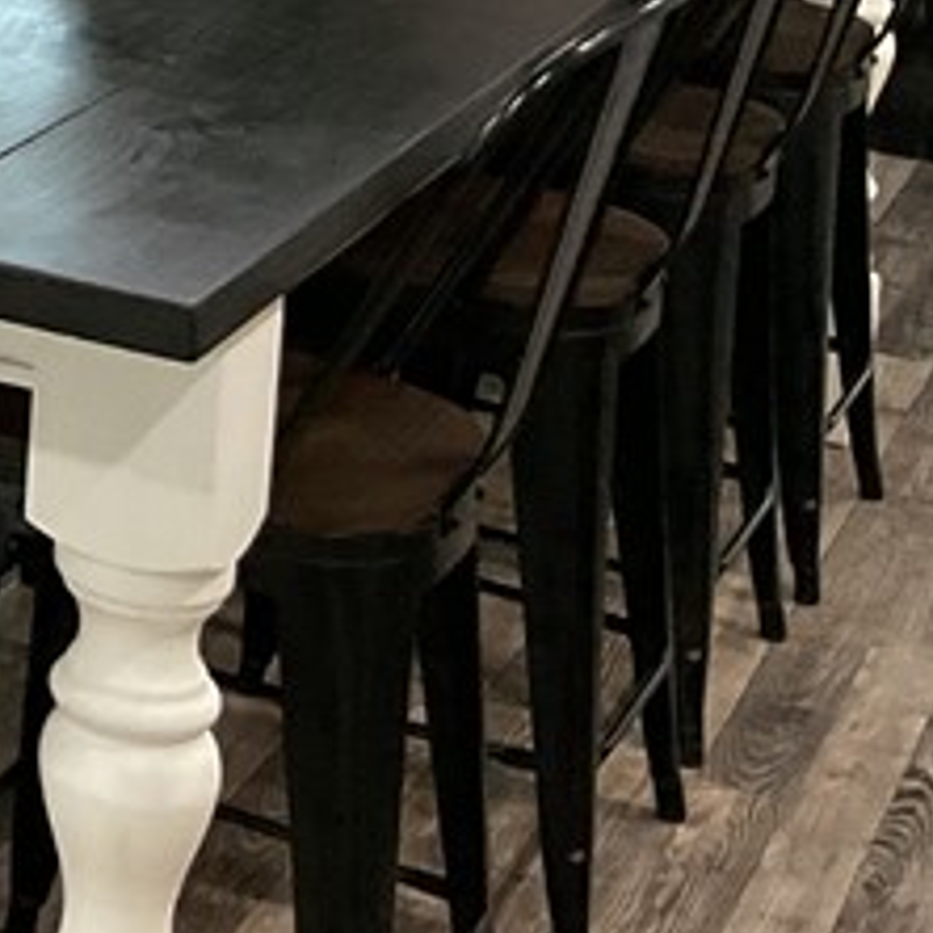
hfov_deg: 13.2
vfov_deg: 14.0
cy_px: -412
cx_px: -778
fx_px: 3598
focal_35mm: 118
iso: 160
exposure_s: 1/60
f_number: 1.8
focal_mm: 3
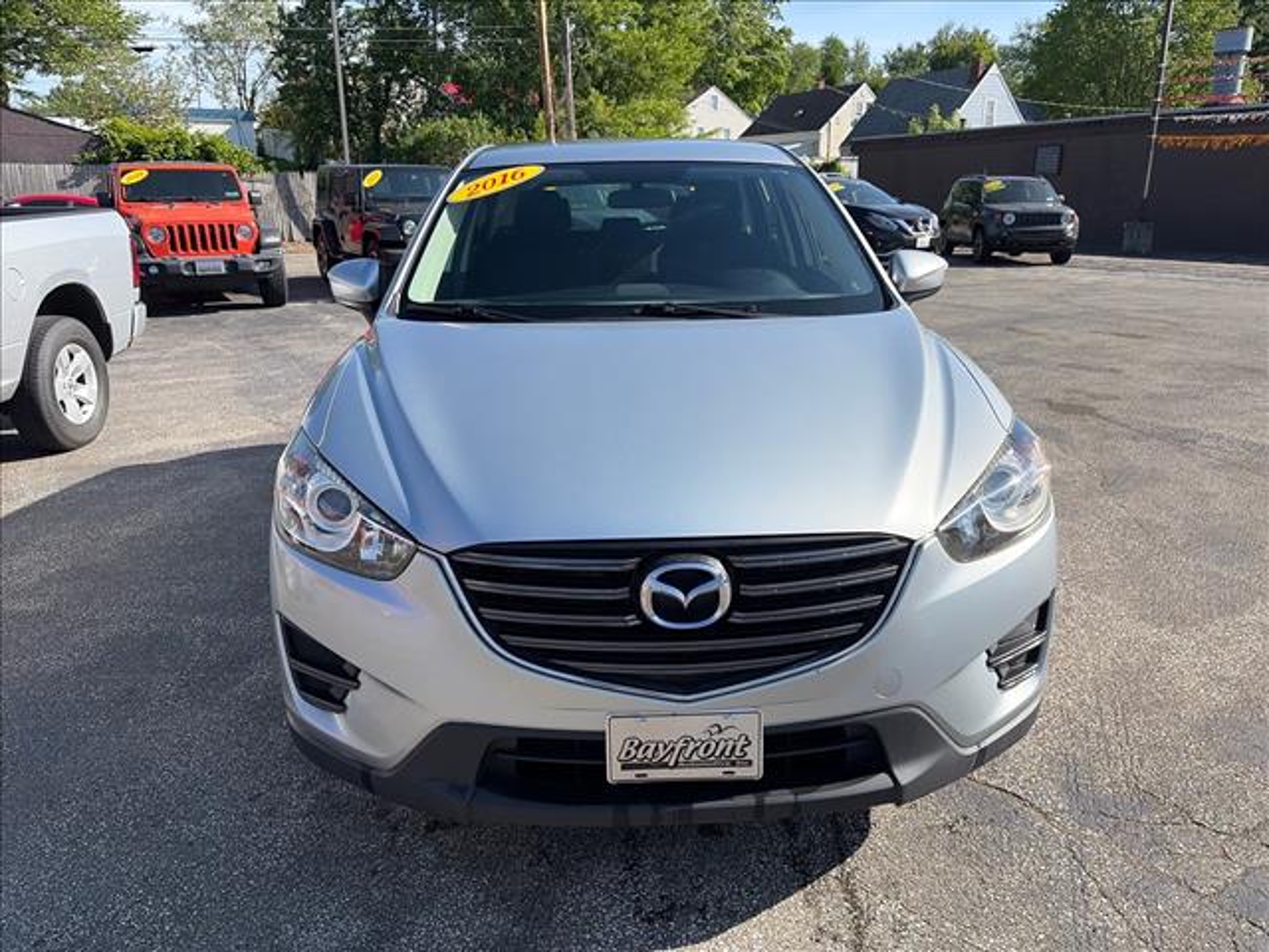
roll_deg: +1.7
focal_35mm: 26
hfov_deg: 67.3
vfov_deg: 53.1
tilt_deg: -16.0
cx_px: 634
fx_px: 953
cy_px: 476
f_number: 1.6
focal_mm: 5.96
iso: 64
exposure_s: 1/2639
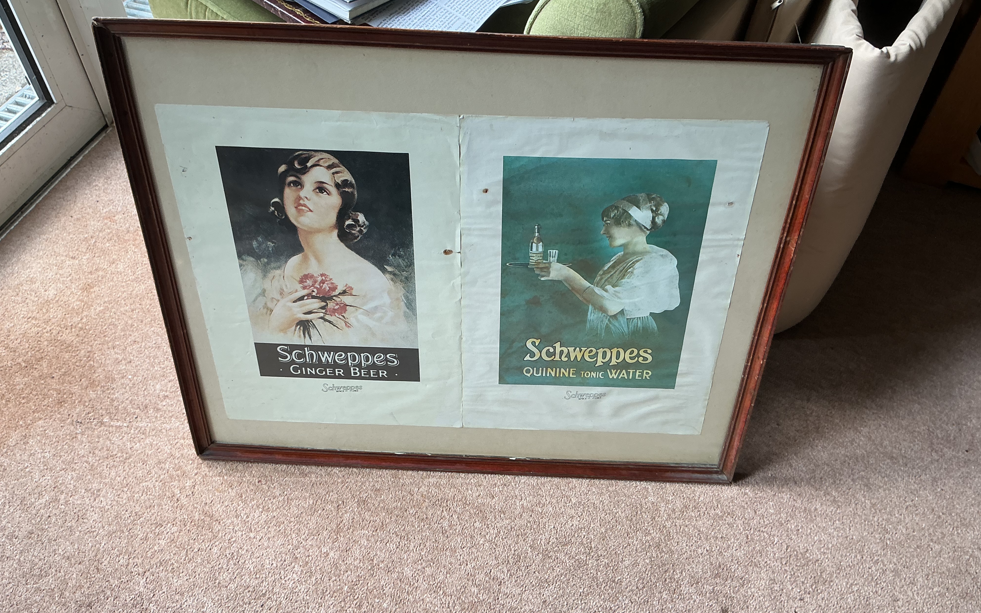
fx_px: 829
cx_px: 489
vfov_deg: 40.6
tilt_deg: -51.7
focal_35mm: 31
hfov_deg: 61.2
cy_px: 287
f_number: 1.8
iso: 25
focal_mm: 3
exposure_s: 1/100
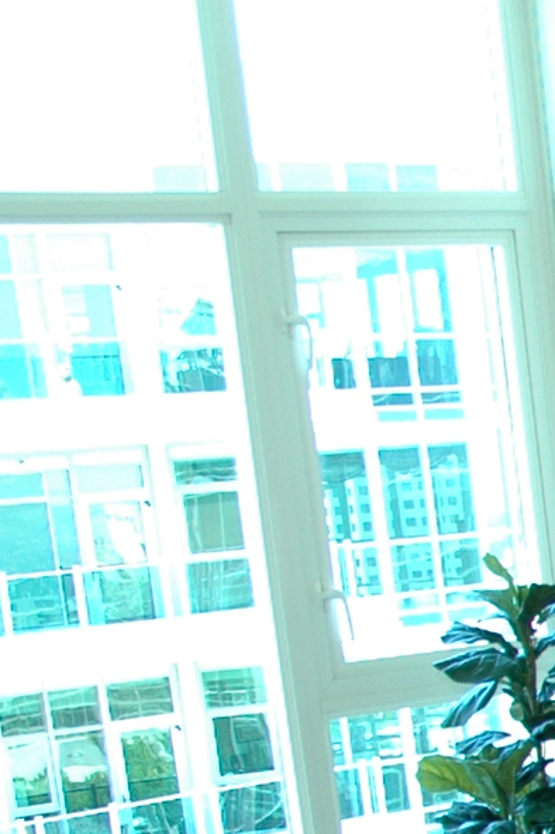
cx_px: 1562
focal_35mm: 114
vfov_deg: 17.4
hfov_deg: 9.7
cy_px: 882
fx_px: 2639
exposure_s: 1/60
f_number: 4
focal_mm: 18
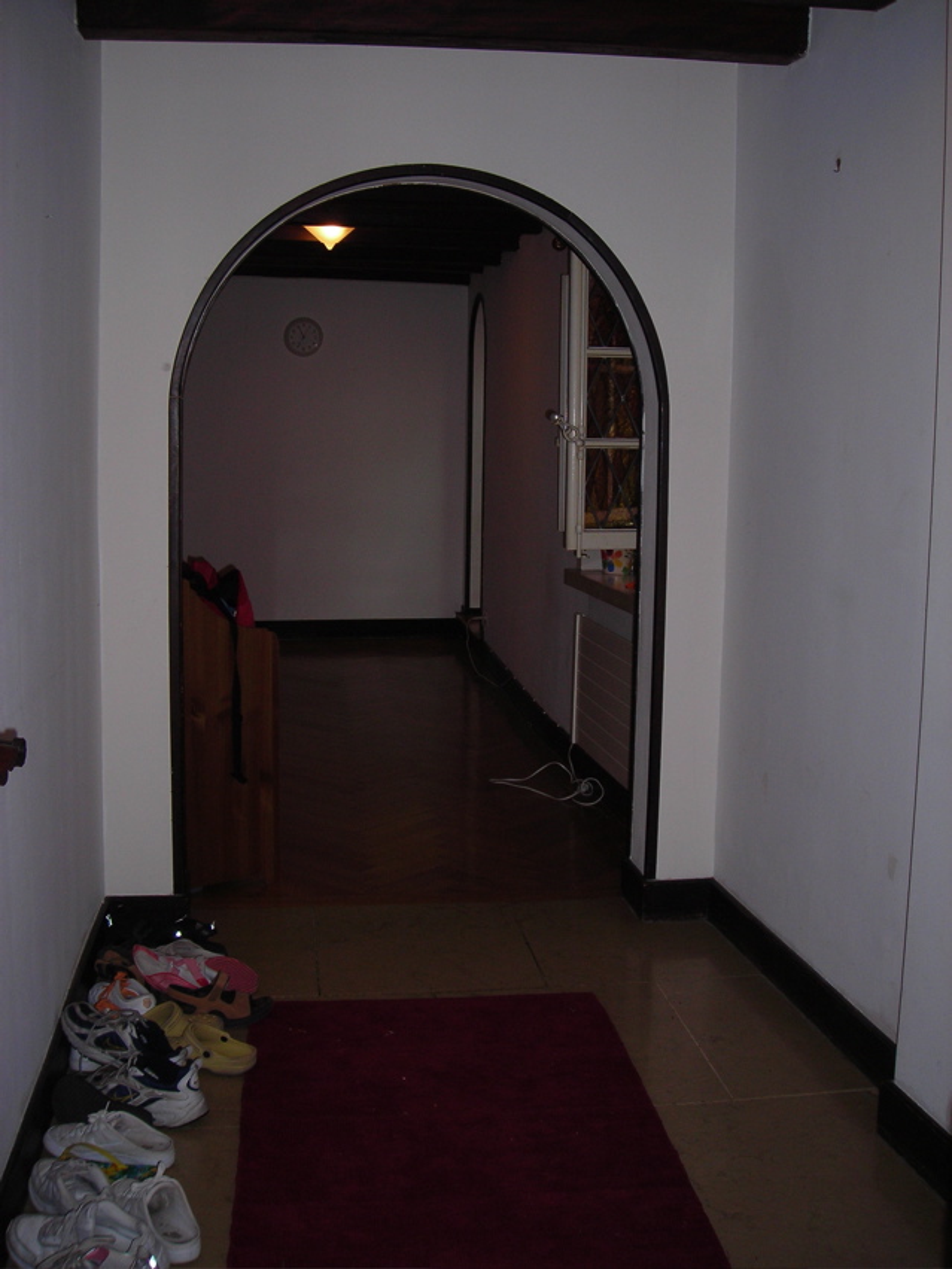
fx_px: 1393
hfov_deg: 37.7
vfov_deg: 49.0
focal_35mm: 38
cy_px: 634
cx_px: 476
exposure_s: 1/60.1
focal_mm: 6.3
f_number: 3.2
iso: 65
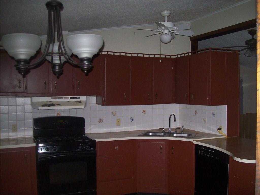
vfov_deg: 39.6
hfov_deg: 51.4
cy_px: 98
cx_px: 130
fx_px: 270
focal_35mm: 36
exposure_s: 1/64
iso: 200
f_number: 2.7
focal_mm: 6
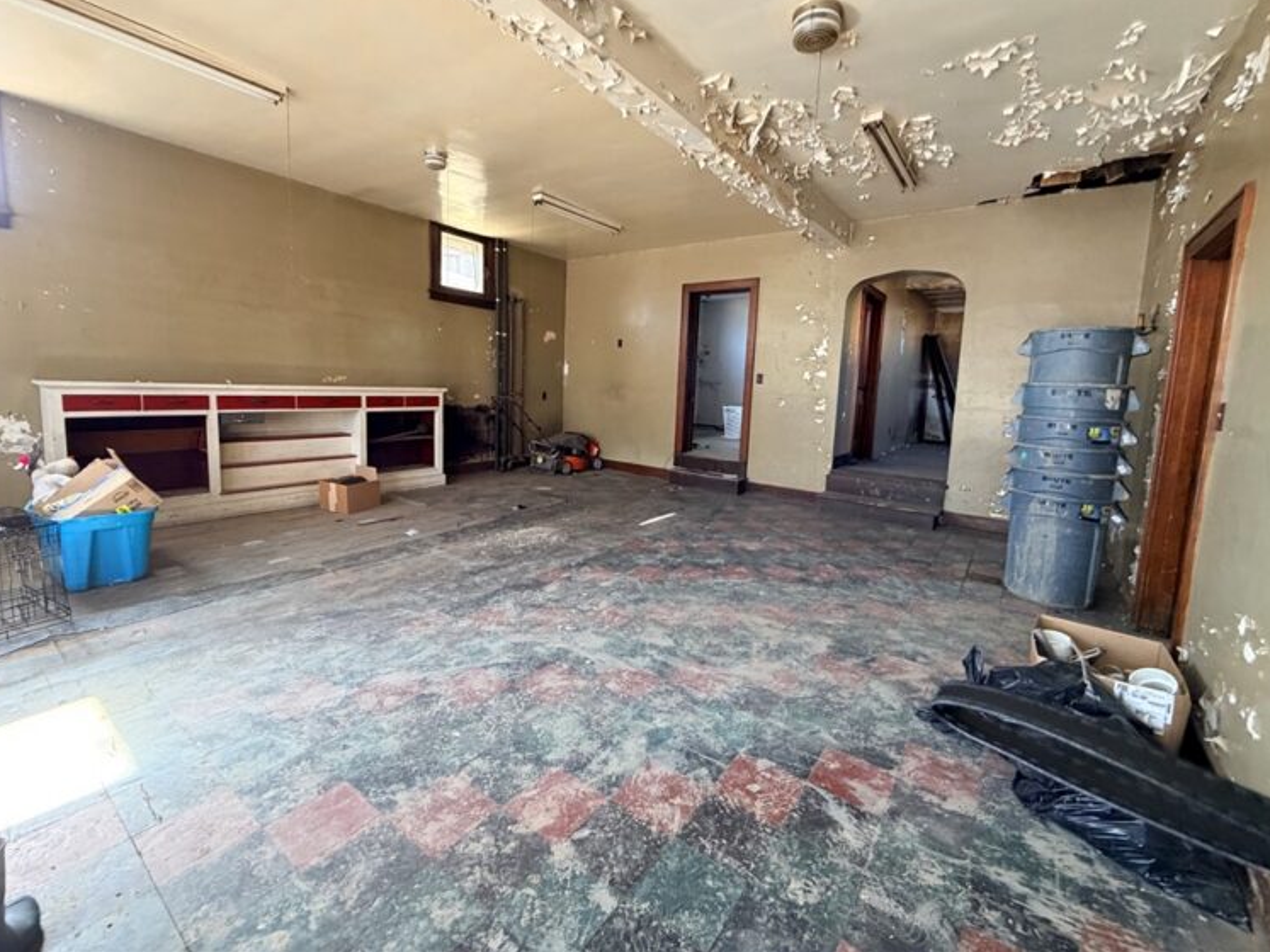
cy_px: 444
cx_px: 632
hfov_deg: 98.2
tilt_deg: -5.4
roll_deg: -1.8
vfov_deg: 81.6
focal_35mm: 15
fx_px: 550
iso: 400
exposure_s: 1/60
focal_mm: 2.22
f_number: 2.2
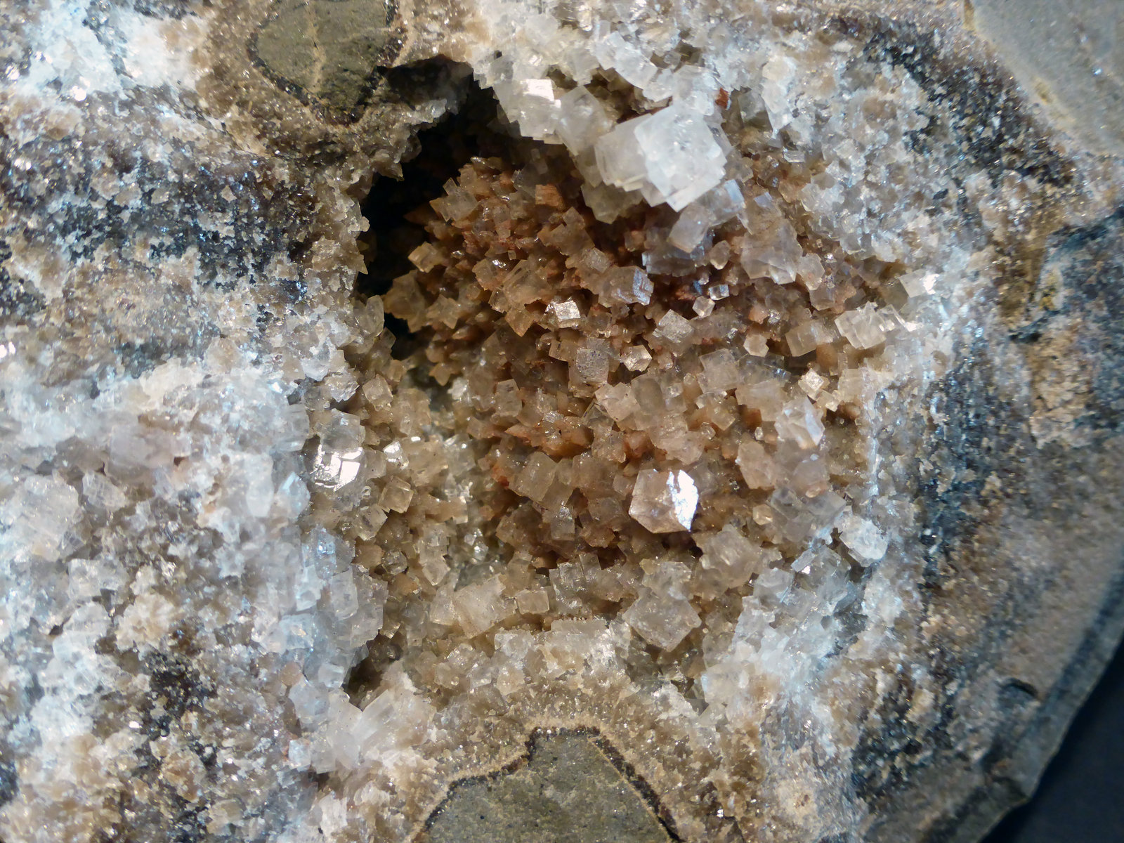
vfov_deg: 31.5
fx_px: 1494
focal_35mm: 46
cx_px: 562
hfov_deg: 41.2
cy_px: 422
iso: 400
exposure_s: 1/40
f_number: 4.1
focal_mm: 7.9
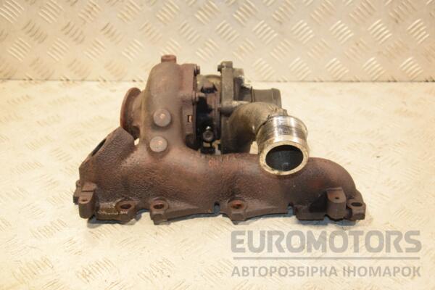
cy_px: 145
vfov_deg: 28.1
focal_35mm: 48
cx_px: 218
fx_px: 580
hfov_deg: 41.1
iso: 800
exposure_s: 1/200
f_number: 5
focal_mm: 32
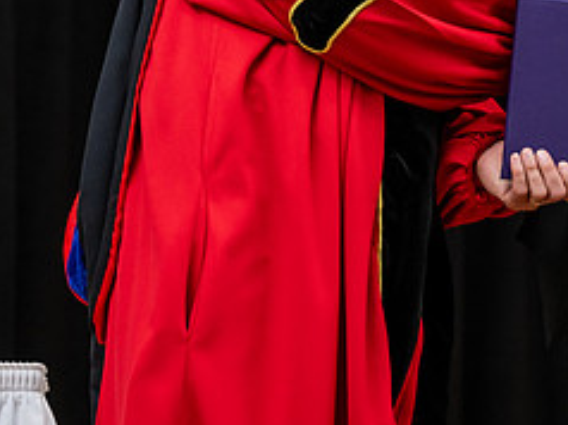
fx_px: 3459
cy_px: -18
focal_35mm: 211
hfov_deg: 9.3
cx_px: 585
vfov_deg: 7.0
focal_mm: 90
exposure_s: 1/200
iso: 1600
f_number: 3.5
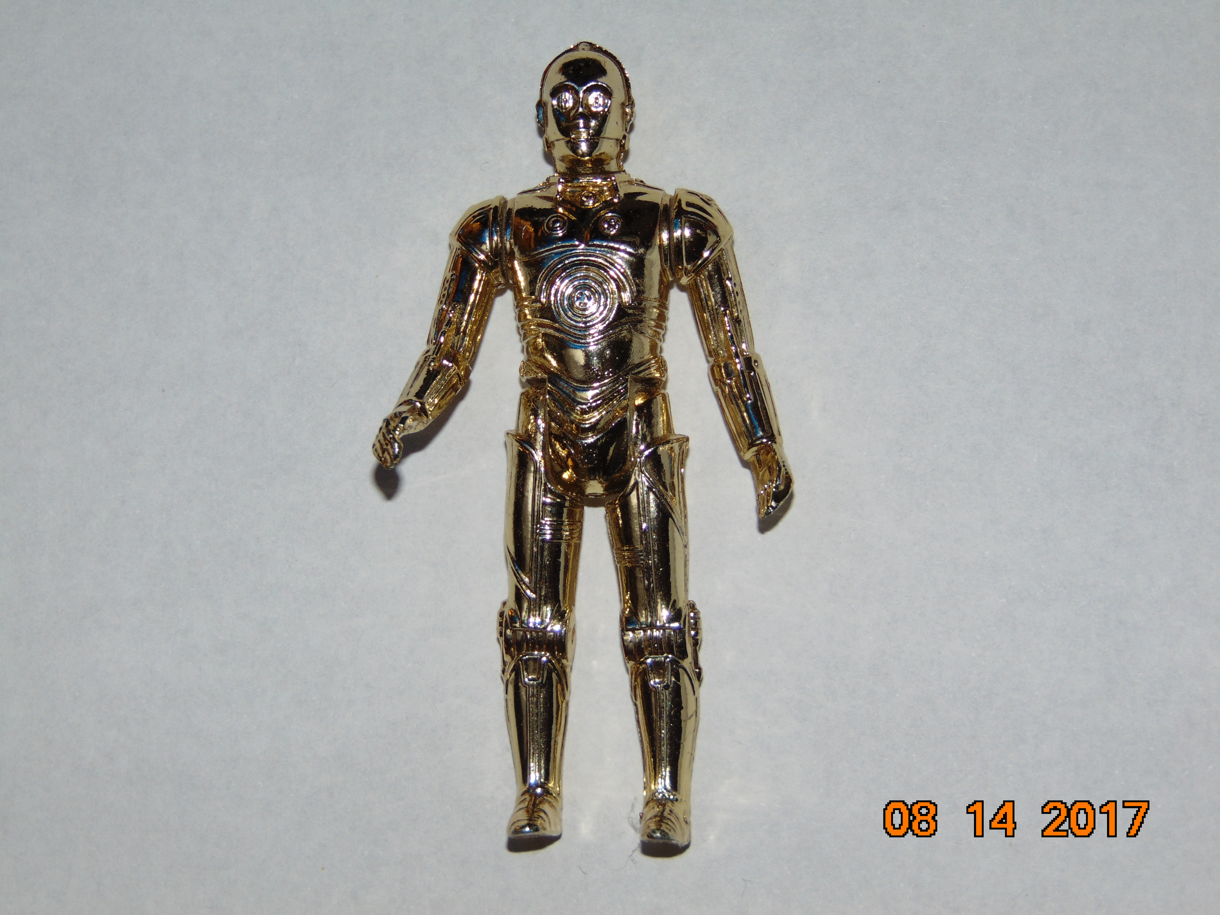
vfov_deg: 13.7
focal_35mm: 108
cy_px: 458
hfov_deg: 18.2
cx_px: 610
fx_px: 3806
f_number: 3.9
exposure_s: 1/60
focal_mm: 19.4
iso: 80
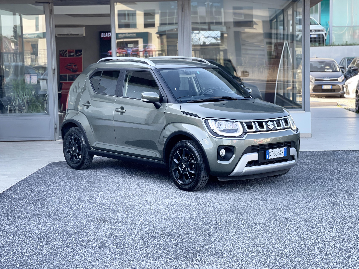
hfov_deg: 30.3
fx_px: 664
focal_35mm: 64
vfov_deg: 22.9
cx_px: 180
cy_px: 134
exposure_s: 1/121
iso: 40
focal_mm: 7.5
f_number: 2.2
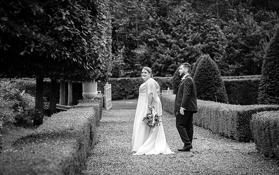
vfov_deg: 9.4
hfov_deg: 15.0
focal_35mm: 139
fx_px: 1057
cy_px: 100
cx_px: 157
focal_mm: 77.3
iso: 200
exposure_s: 1/250
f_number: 2.8
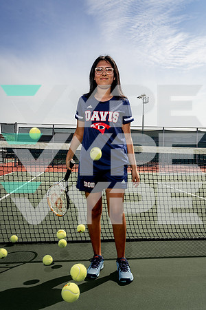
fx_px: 283
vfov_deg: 57.2
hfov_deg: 40.0
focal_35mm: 33
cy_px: 155
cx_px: 103
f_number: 8
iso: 100
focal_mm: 33
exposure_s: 1/250
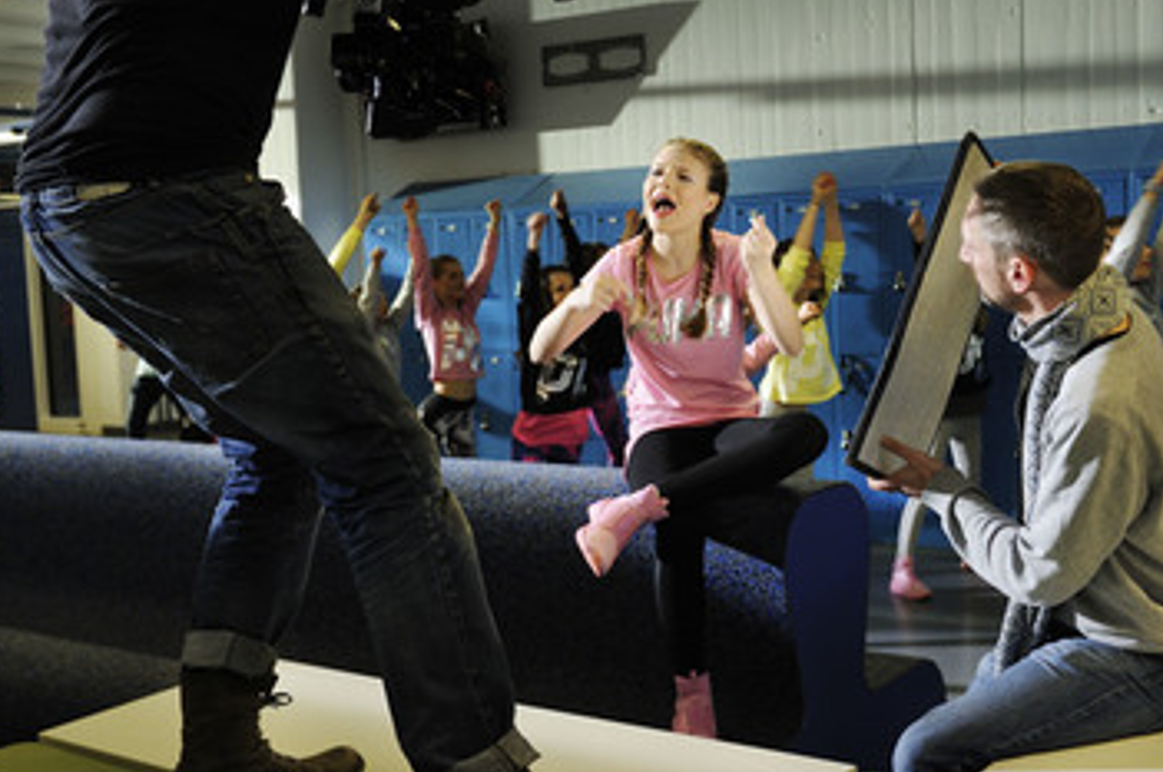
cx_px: 621
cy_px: 345
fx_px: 1452
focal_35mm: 45
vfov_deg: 29.8
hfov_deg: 43.6
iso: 1600
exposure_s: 1/125
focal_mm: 35
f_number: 3.5
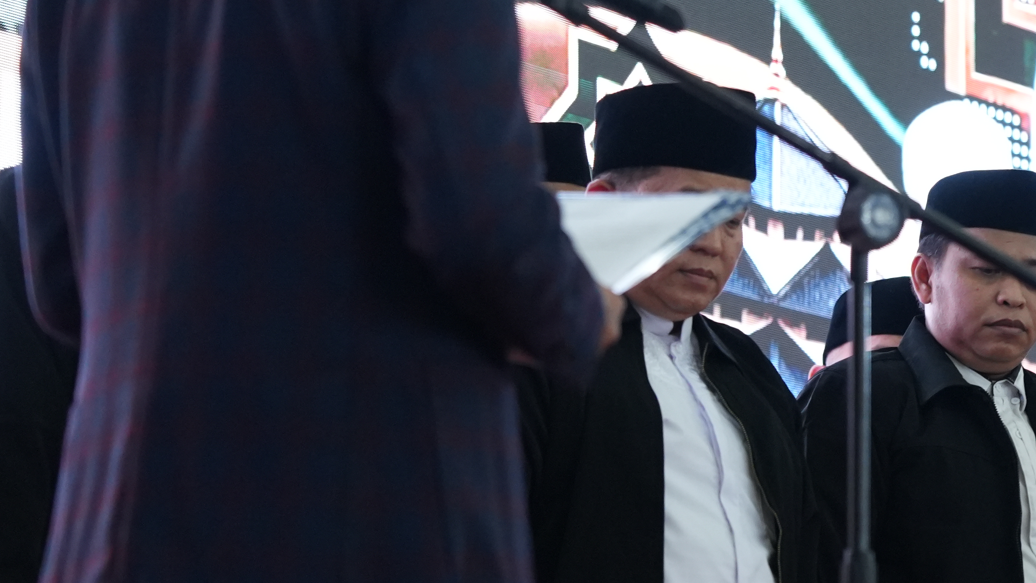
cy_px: 340
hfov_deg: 11.6
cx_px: 1074
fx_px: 5027
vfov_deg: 6.6
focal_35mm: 183
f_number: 2.8
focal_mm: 70
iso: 2500
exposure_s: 1/80
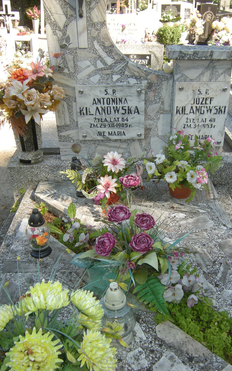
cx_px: 131
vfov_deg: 58.1
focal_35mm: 33
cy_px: 186
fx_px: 334
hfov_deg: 38.3
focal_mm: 5.3
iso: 64
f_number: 2.9
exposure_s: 1/140
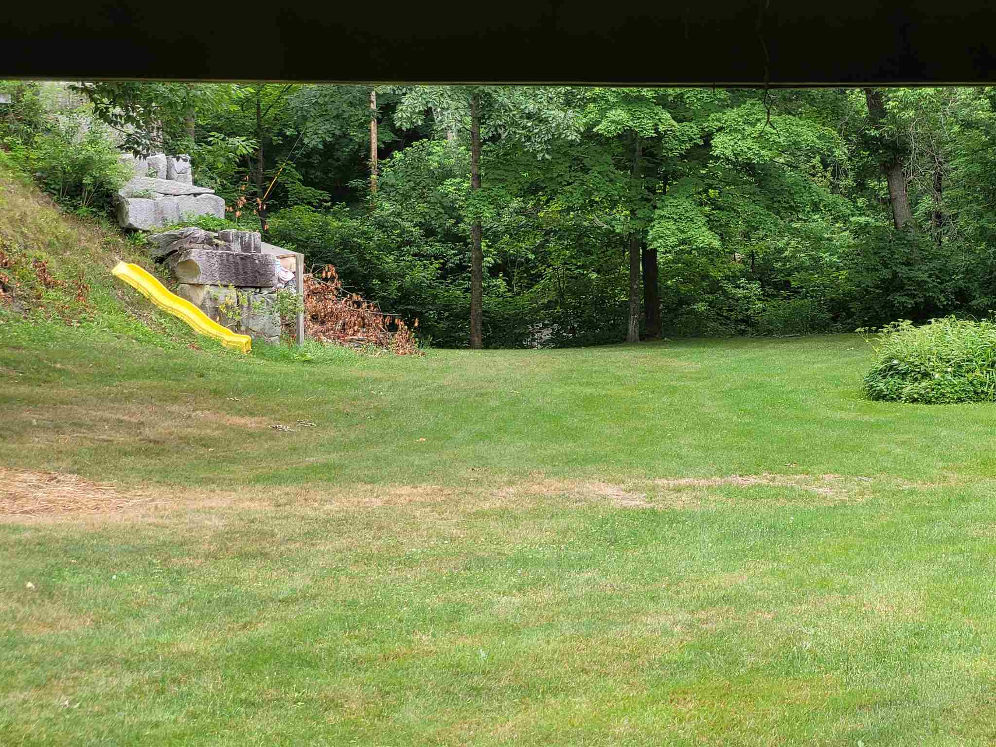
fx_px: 2187
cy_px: 374
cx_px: 498
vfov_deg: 19.4
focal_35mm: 76
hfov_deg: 25.7
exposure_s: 1/155
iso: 25
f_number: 2.4
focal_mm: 7.12
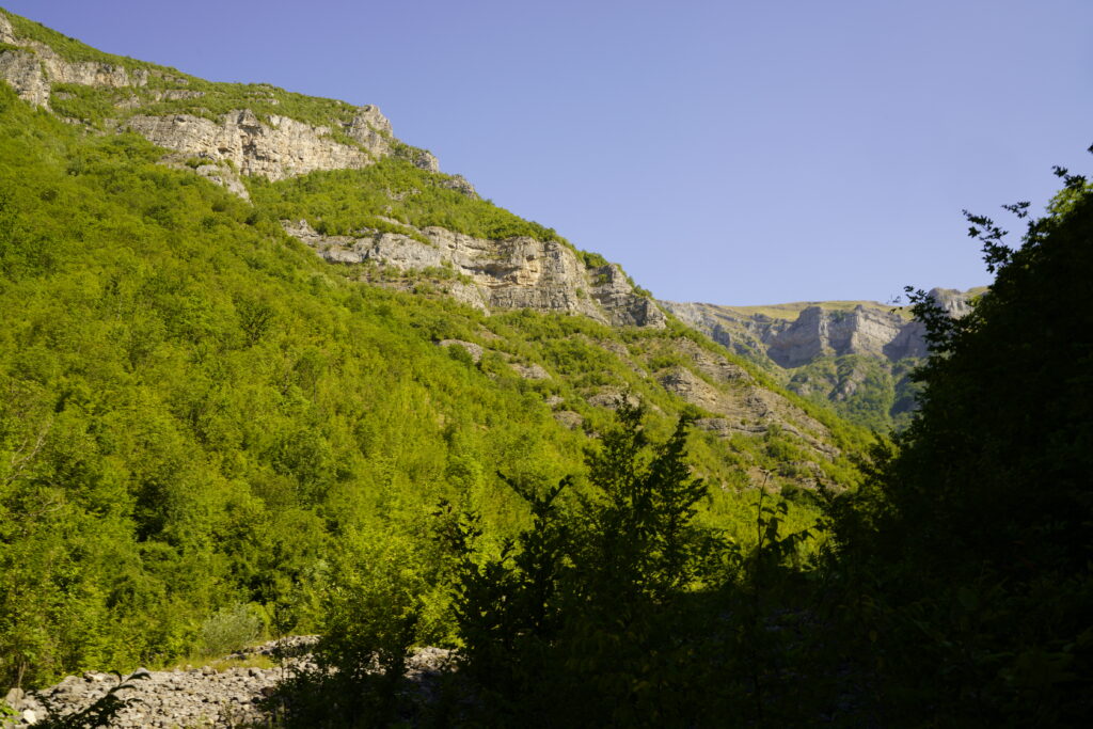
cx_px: 546
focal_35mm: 30
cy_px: 364
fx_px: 911
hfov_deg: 61.9
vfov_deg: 43.6
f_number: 11
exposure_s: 1/60
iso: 100
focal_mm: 30
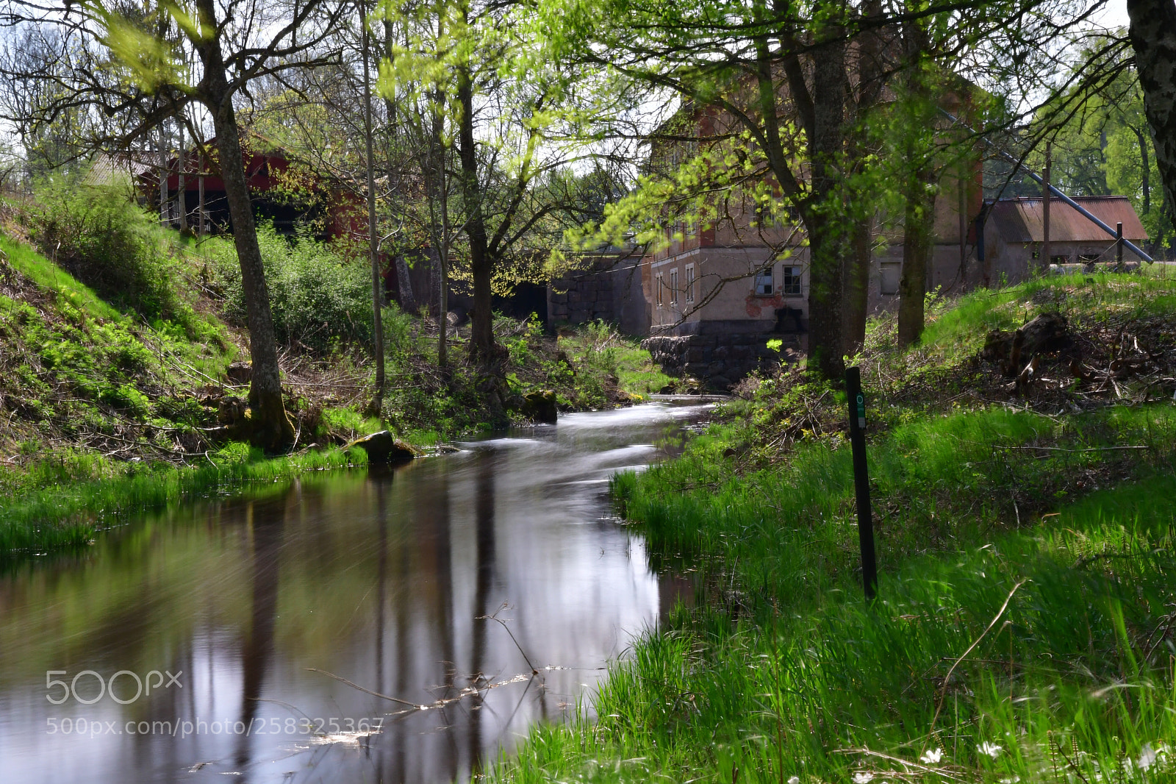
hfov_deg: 31.9
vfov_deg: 21.6
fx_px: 2057
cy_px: 392
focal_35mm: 63
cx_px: 588
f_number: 22
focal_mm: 42
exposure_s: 8
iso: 400
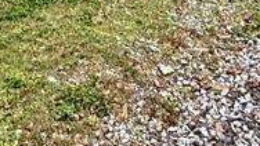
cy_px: -302
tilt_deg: +3.6
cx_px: 39
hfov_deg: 25.0
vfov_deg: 10.3
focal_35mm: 83
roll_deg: -0.4
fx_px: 573
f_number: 2.2
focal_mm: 2.22
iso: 125
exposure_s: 1/99
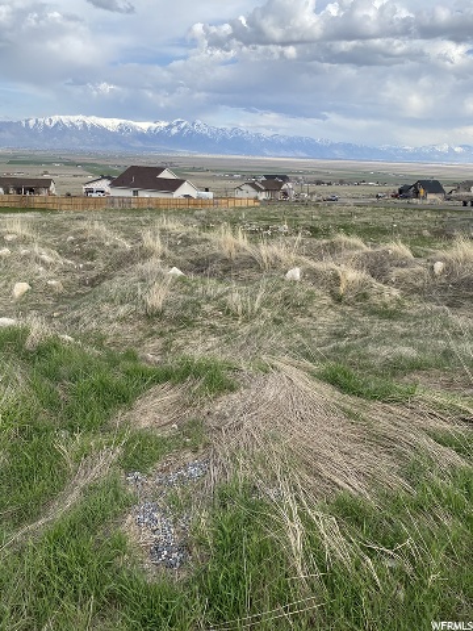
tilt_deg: -18.5
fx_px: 474
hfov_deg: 53.1
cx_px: 236
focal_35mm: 26
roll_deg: -1.9
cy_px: 316
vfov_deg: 67.3
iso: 32
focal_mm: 4.25
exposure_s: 1/1838
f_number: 1.8
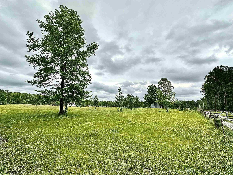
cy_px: 92
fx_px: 101
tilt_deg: +7.6
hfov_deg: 98.2
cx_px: 115
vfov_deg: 81.7
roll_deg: -1.7
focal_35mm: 15
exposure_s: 1/1984
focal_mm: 2.22
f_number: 2.2
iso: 50
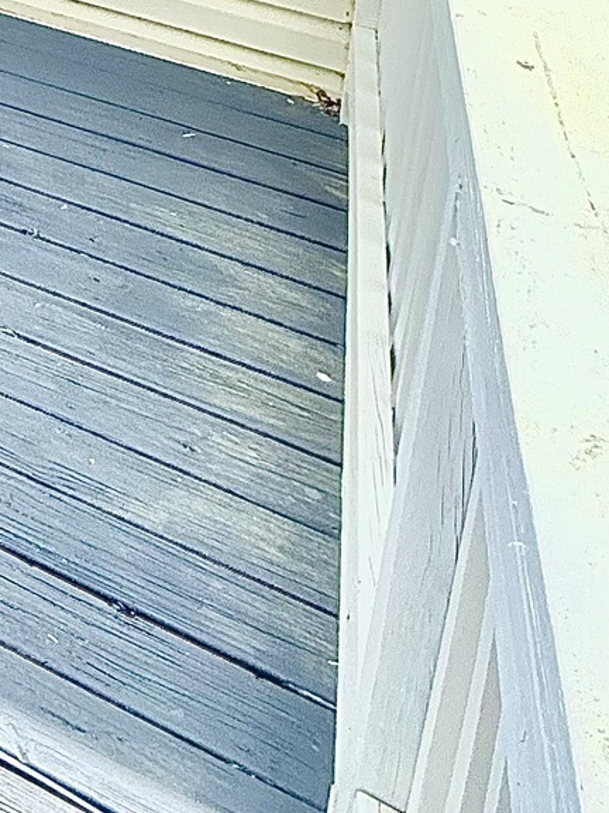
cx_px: -560
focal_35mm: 56
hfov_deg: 18.6
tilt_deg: -10.2
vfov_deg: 25.5
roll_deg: -1.6
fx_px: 1314
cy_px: -419
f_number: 2.2
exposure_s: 1/1901
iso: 64
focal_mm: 2.22
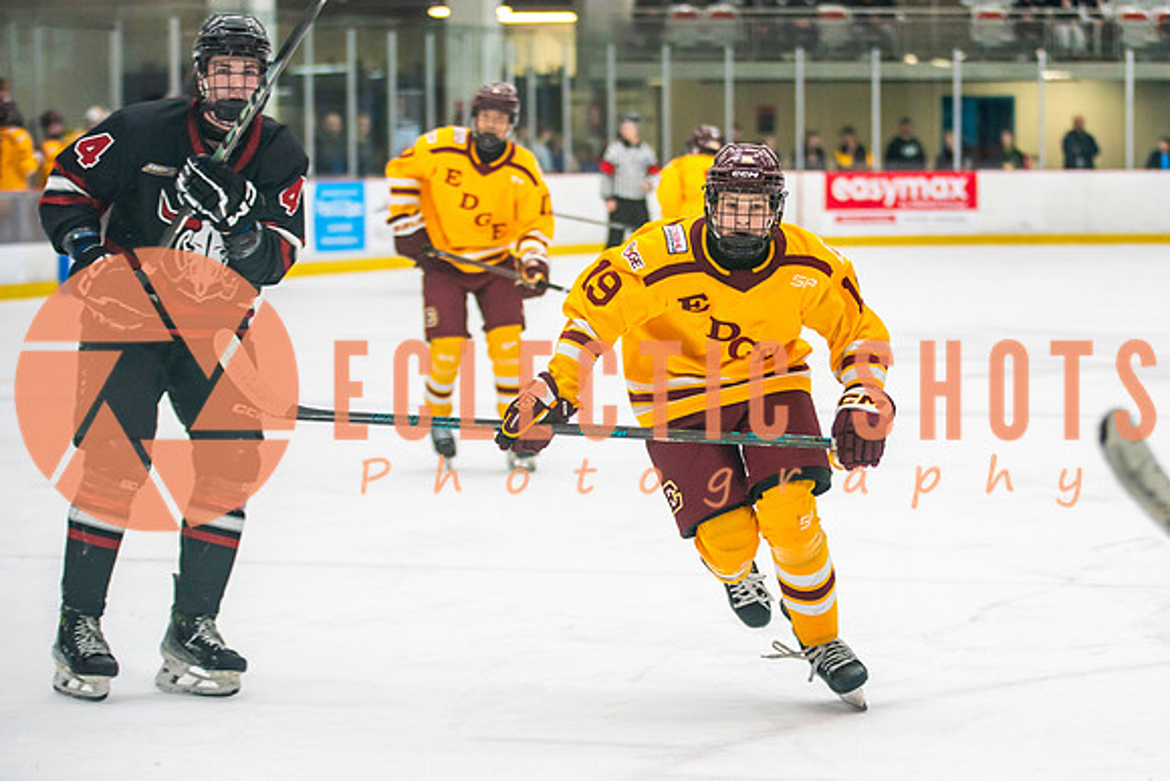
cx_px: 817
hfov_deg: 15.8
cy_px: 390
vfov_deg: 10.6
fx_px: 4196
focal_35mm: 129
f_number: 2.8
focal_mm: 90
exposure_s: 1/640
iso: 1000
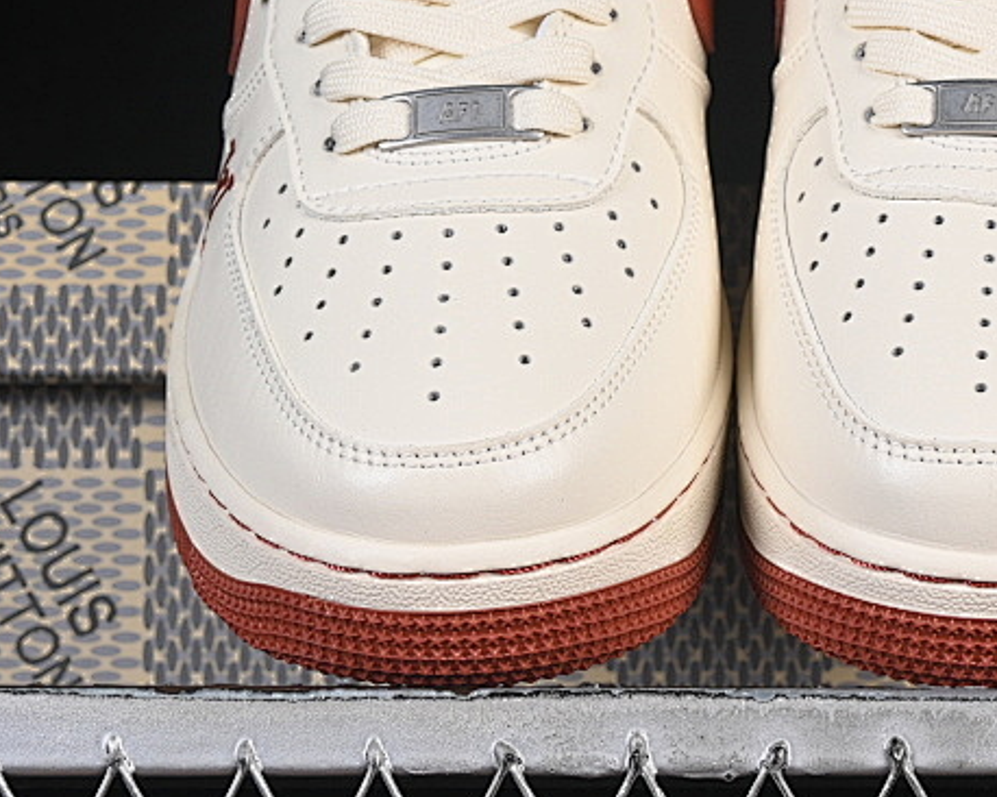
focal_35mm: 166
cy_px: 200
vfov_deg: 9.3
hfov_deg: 11.6
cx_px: 718
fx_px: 4896
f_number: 8
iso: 160
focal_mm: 50
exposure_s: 1/80
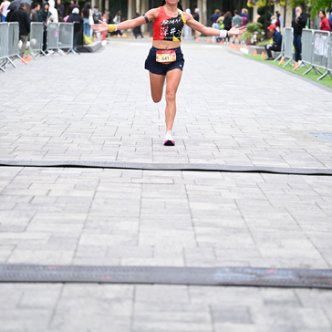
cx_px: 166
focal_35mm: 108
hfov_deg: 16.1
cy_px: 114
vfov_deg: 16.1
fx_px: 1172
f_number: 2.8
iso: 1250
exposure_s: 1/1600
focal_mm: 84
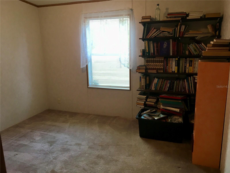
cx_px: 115
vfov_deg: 48.2
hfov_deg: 61.7
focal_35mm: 29
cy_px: 86
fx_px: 193
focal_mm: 4.15
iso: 50
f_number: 2.2
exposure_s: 1/30
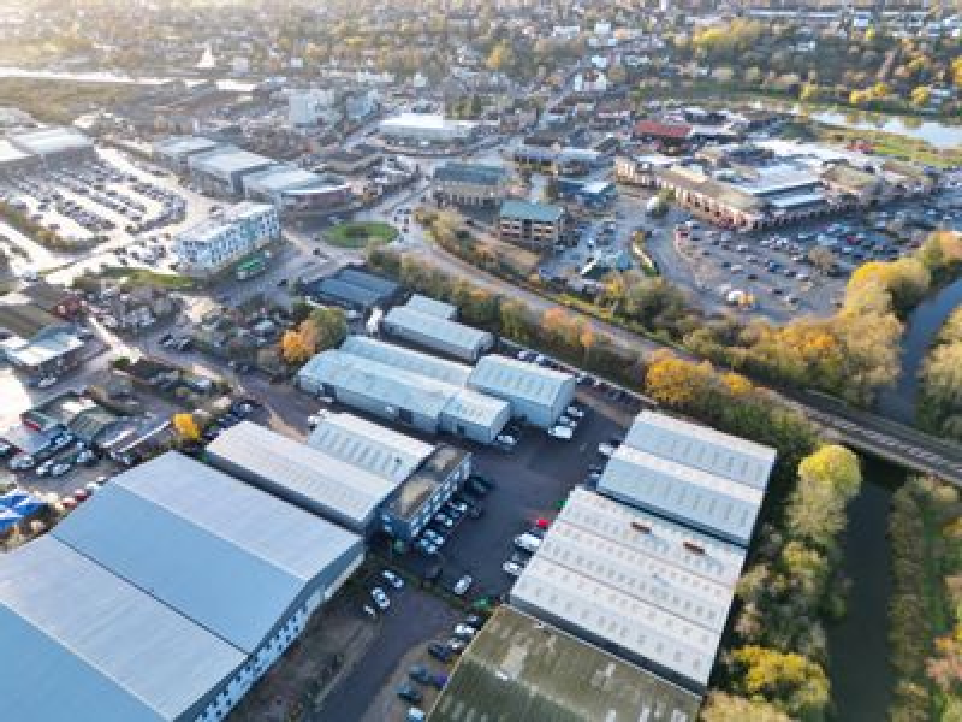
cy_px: 361
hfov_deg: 71.6
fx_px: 667
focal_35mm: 24
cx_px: 481
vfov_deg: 56.8
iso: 150
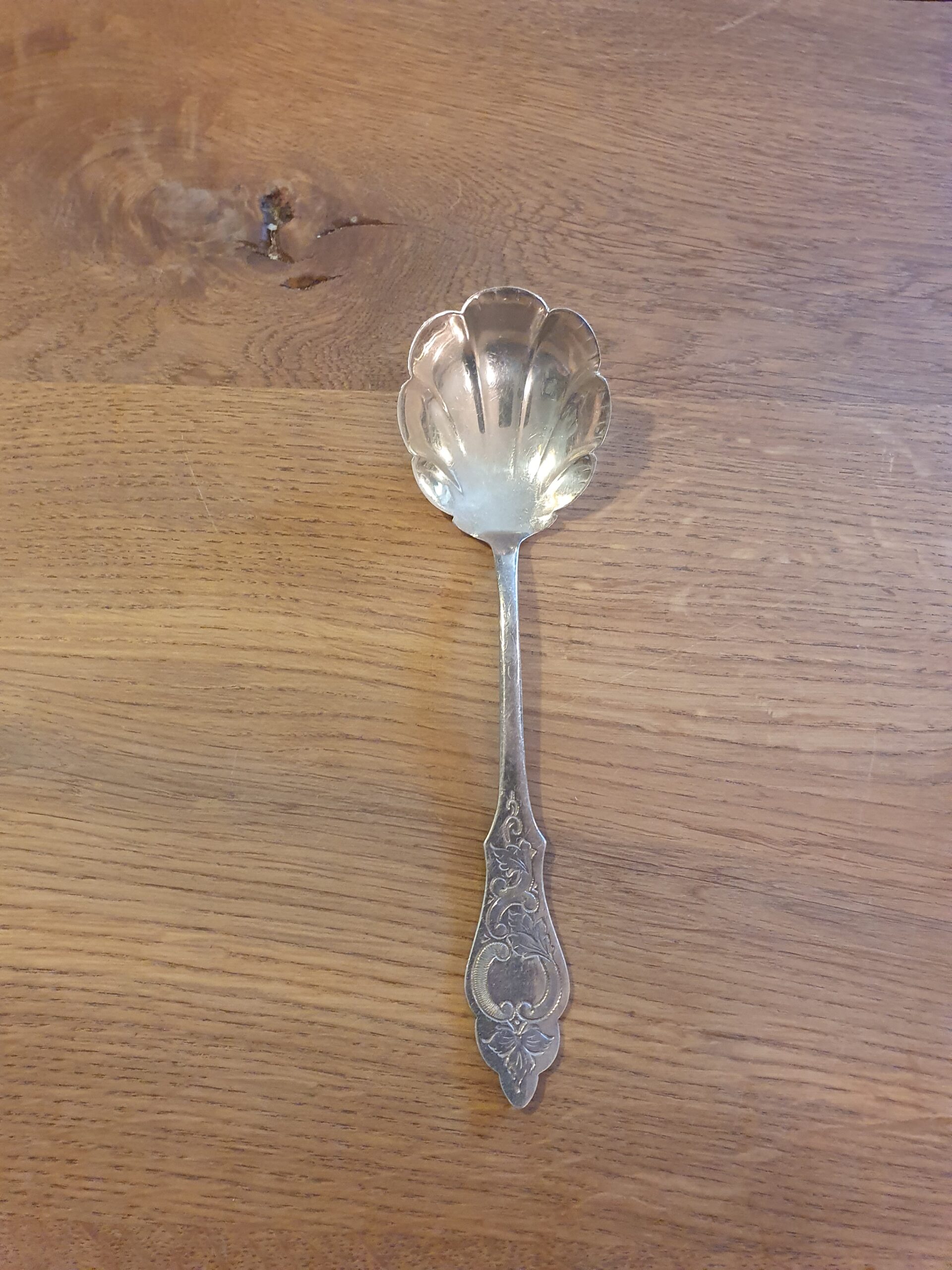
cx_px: 476
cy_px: 635
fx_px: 953
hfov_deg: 53.1
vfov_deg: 67.3
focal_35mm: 26
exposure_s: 1/20
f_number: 2.4
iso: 640
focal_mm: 4.32
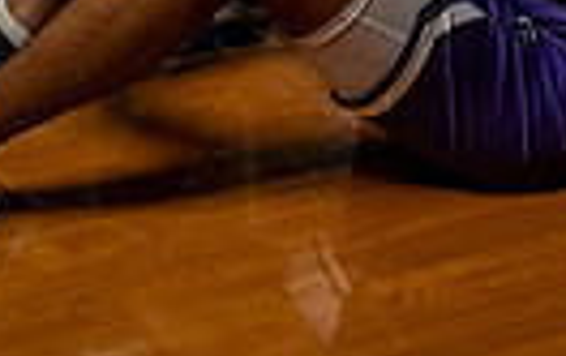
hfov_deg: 23.0
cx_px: 240
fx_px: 1391
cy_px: -532
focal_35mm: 90
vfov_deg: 11.6
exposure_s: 1/200
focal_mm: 26
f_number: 8
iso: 320
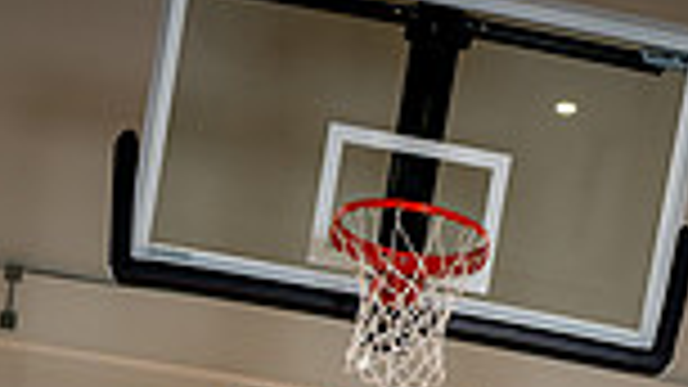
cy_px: 999
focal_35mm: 77
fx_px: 1404
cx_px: 270
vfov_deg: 11.9
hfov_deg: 27.5
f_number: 8
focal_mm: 25
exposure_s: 1/250
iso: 250
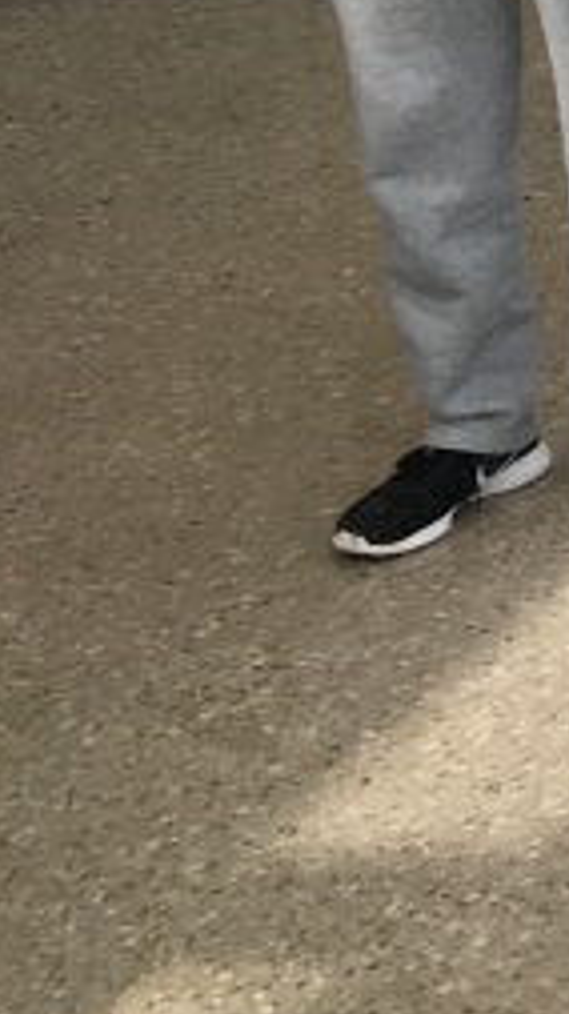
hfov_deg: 7.5
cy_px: -317
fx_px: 3439
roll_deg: +1.1
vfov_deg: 15.9
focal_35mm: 128
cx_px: 2032
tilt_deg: -12.2
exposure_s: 1/120
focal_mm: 4.15
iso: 25
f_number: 2.2
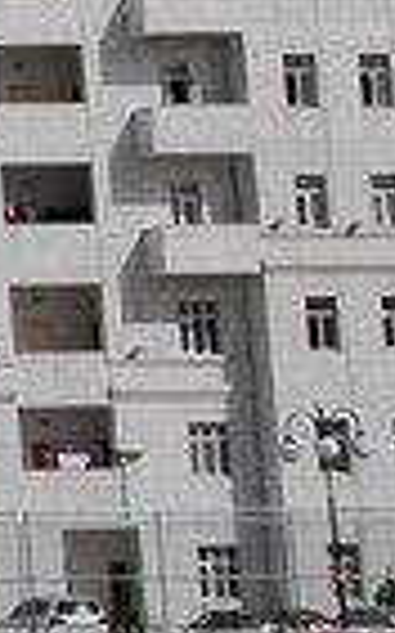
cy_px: -207
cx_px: -1719
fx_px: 3448
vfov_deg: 10.3
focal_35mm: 200
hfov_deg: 5.0
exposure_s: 1/800
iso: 250
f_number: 14
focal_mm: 18
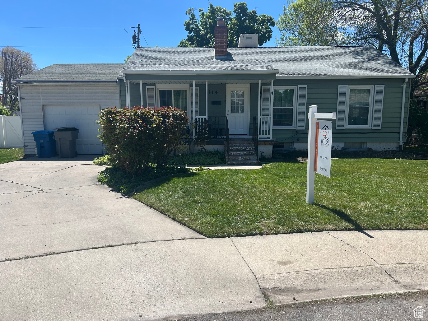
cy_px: 160
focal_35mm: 26
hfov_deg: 67.3
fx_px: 321
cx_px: 214
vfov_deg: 53.1
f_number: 1.5
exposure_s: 1/4115
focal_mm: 5.7
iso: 50
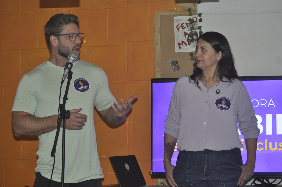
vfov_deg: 13.0
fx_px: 821
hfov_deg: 19.5
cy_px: 94
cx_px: 141
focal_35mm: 105
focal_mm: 70
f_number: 4.2
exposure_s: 1/60
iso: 800
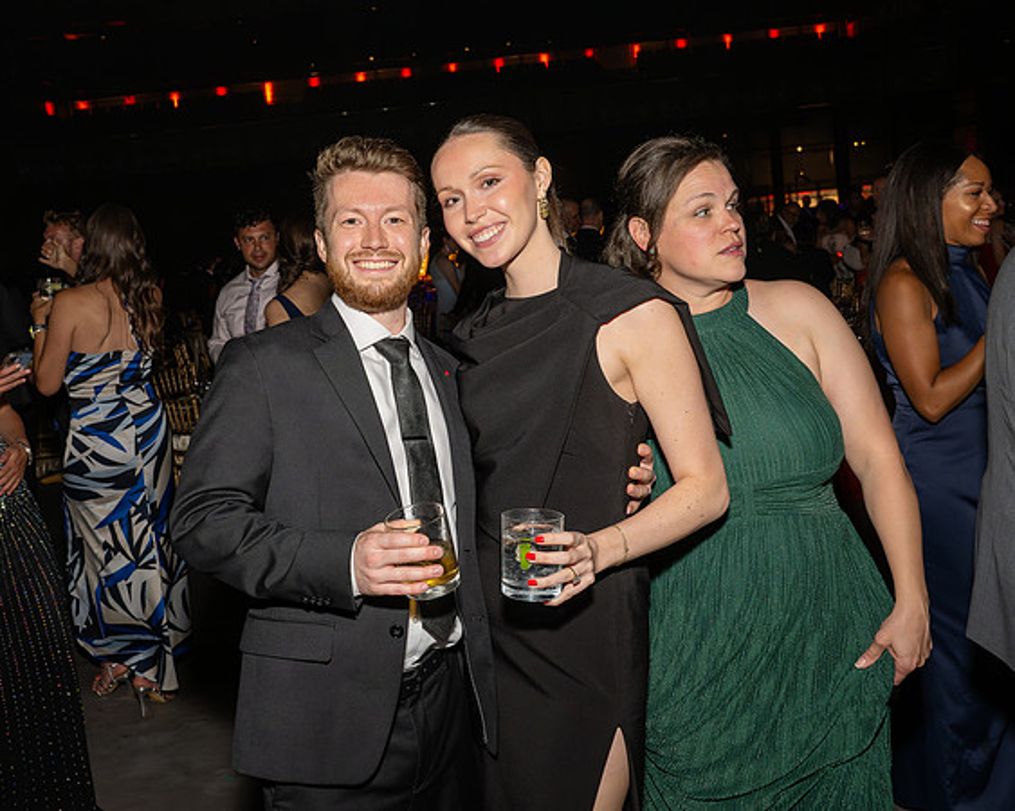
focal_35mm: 38
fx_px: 1137
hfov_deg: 47.9
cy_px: 357
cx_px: 418
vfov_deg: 39.2
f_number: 8
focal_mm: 30
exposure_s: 1/250
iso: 800
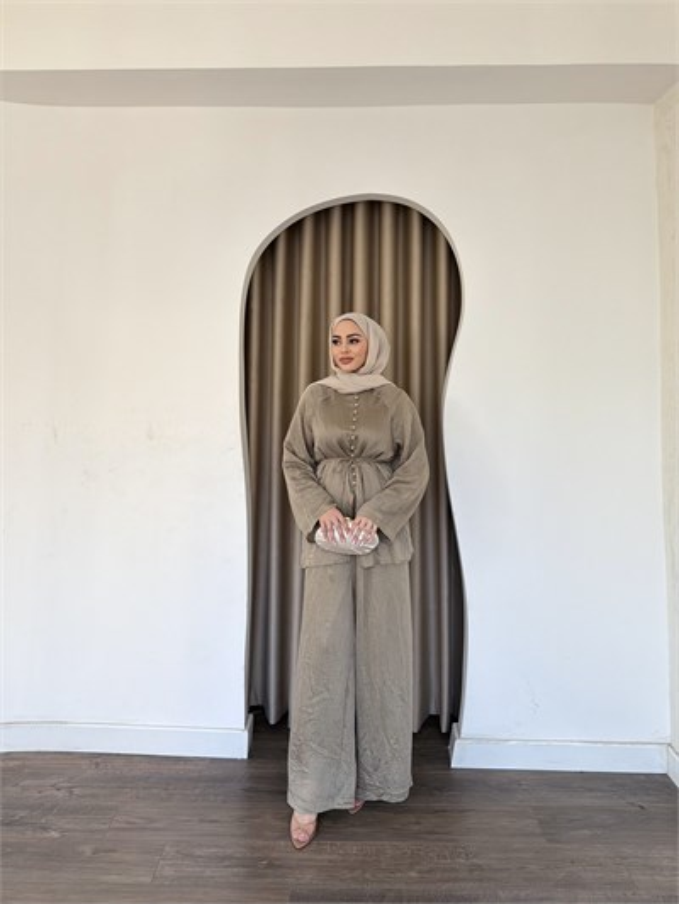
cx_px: 340
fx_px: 627
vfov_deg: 71.6
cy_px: 452
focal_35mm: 24
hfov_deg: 56.8
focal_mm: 6.76
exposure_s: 1/342
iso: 200
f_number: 1.78
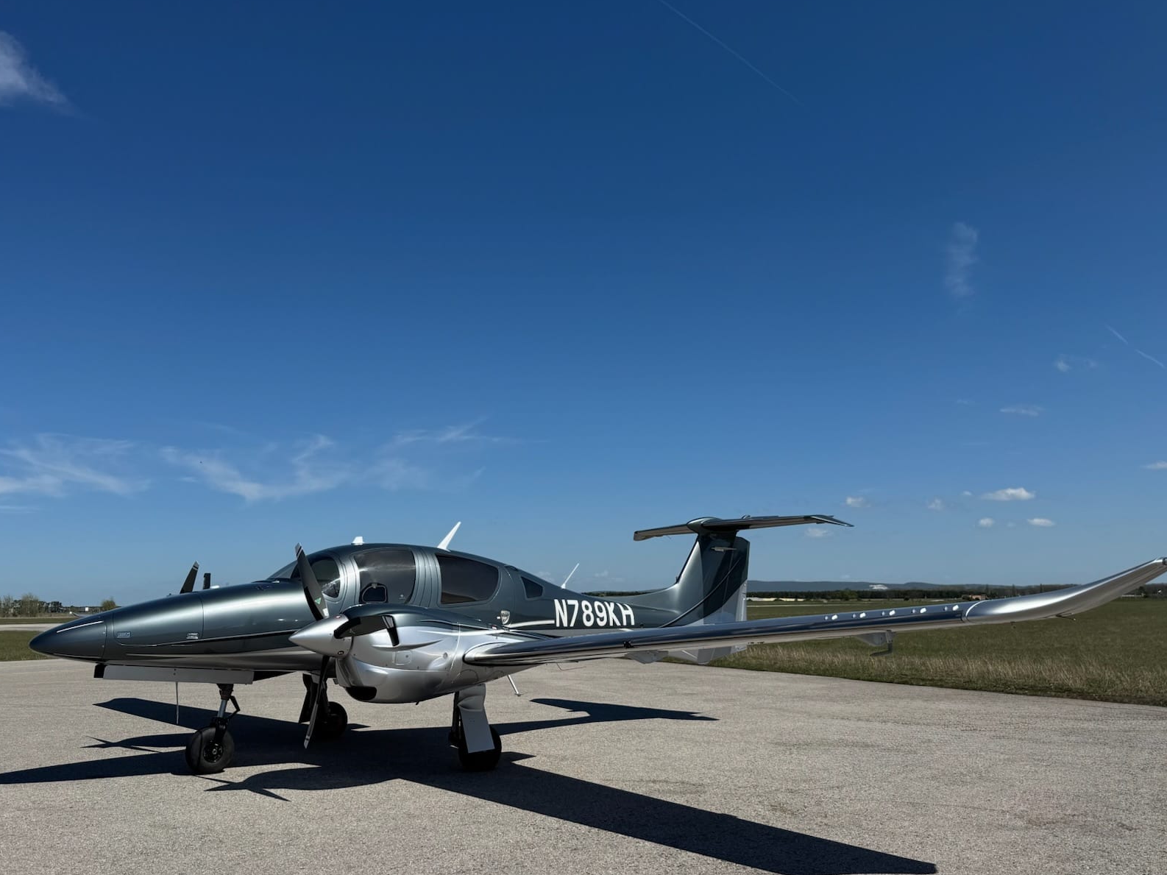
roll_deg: +2.3
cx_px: 522
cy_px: 460
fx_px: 1045
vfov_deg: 45.4
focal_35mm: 31
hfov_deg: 58.2
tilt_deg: +7.2
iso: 80
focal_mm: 6.76
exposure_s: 1/7937
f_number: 1.78
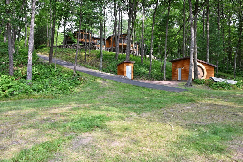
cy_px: 81
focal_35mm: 24
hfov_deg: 73.7
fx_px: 162
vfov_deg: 53.1
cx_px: 122
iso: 250
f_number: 5.6
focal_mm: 24
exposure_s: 1/320
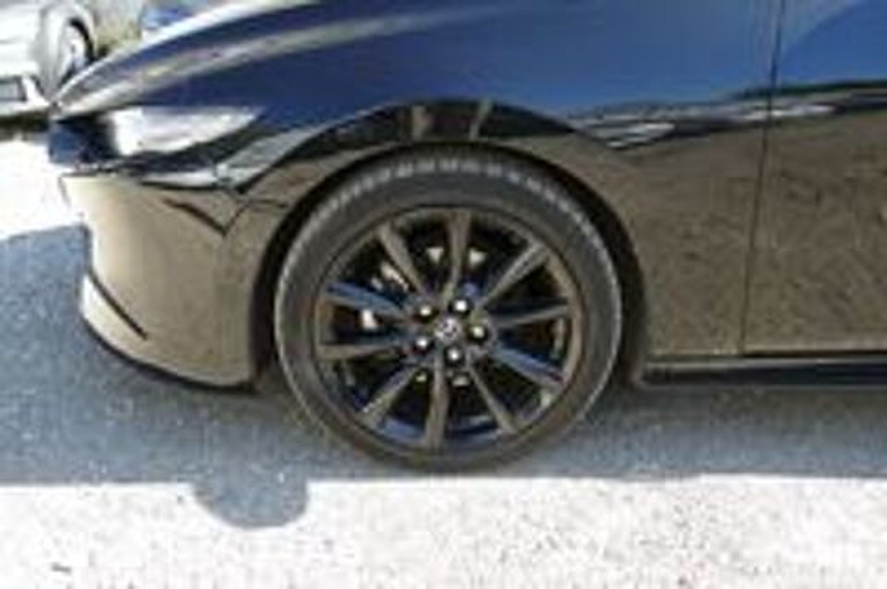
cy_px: 294
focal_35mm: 33
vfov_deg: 39.9
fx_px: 812
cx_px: 444
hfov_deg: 57.3
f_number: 3
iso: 125
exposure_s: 1/250
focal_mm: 11.86
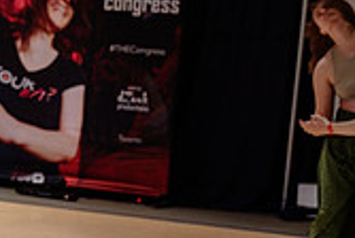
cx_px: -134
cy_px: 198
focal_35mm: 136
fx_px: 1343
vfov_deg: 10.1
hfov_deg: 14.3
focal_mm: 36
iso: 1600
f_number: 2.8
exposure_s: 1/125
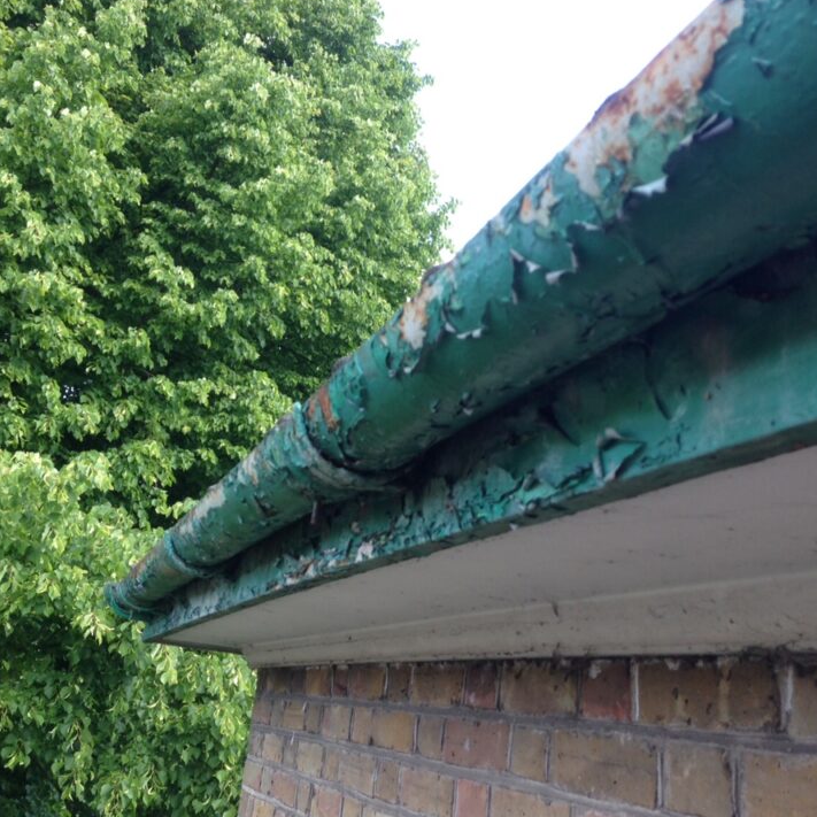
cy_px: 431
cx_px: 385
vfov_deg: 40.0
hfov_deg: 40.0
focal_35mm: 42
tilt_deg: +14.4
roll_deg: -7.6
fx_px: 1122
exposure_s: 1/133
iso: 50
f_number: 2.4
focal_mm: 4.12
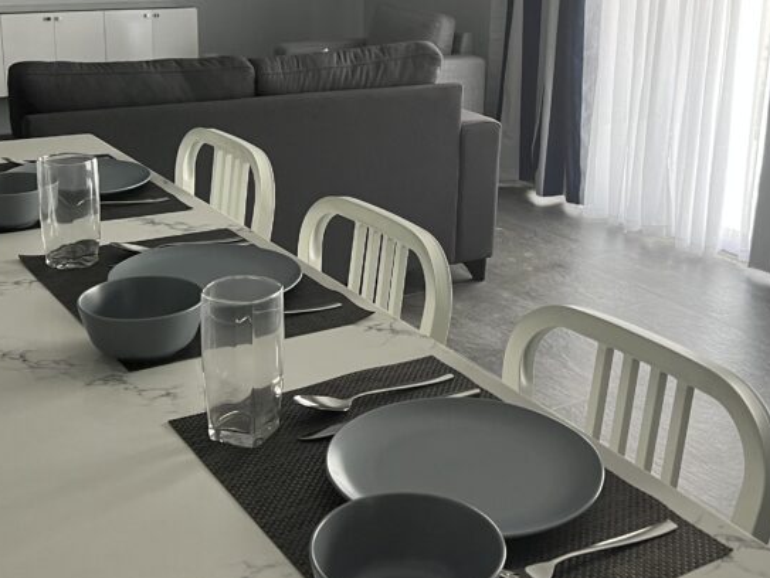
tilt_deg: -15.2
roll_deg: -1.6
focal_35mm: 49
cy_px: 191
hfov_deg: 38.9
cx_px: 411
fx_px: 1091
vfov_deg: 29.5
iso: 125
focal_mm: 5.7
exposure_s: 1/88
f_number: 1.5
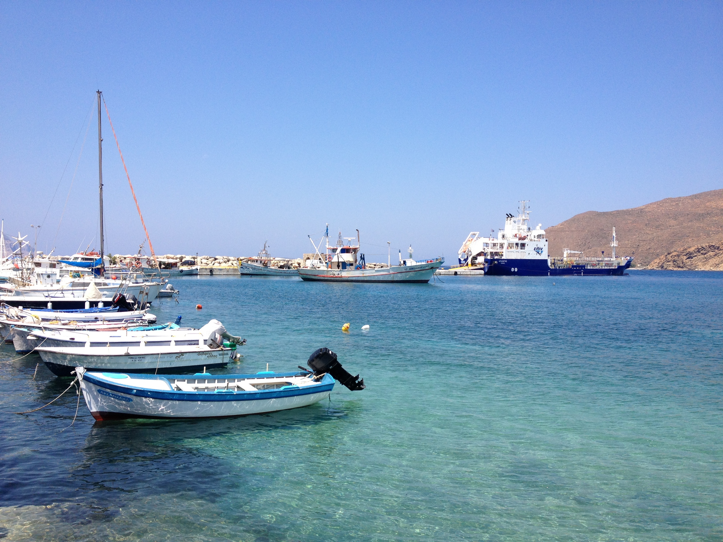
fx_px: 731
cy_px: 271
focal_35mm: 35
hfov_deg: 52.6
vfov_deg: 40.7
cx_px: 362
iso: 50
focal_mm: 4.28
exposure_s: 1/1623
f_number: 2.4
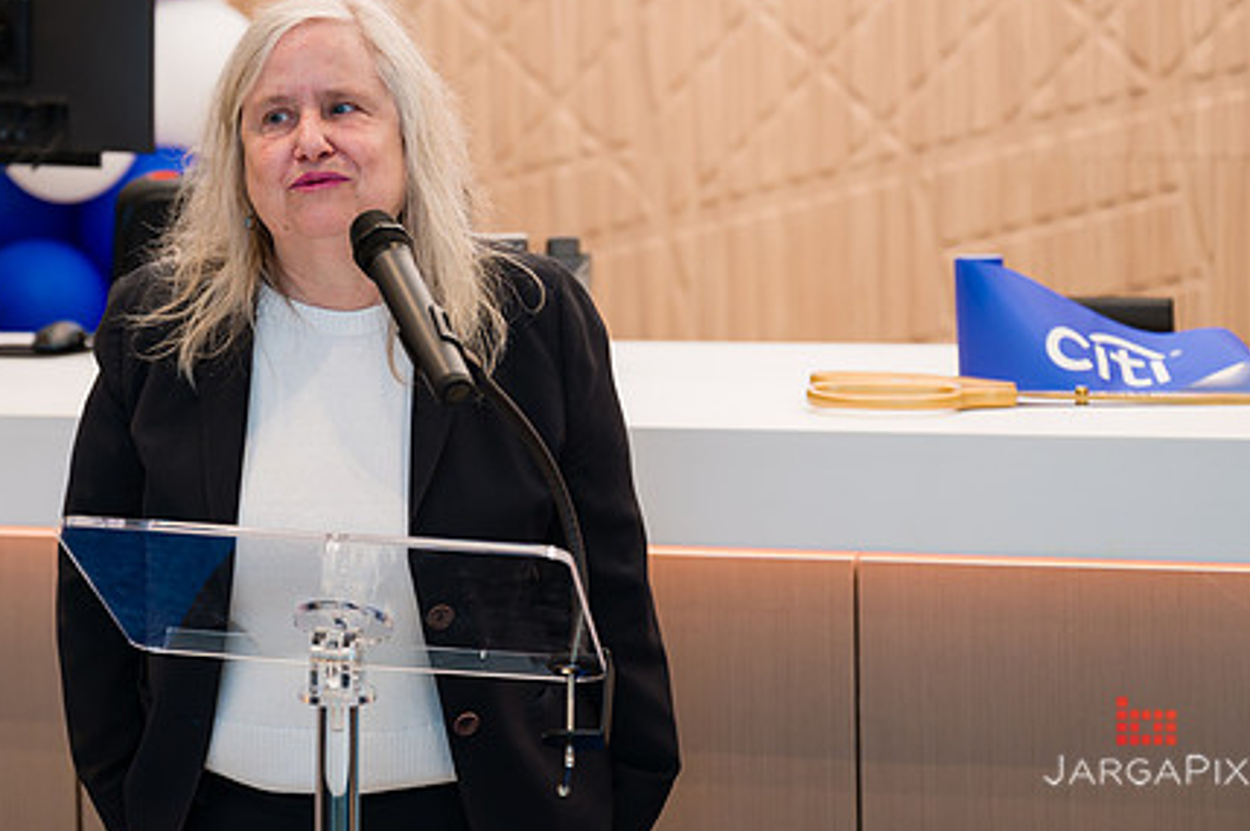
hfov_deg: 20.8
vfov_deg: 13.9
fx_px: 3399
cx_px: 496
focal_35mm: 98
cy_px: 274
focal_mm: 69
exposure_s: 1/200
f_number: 3.2
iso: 400
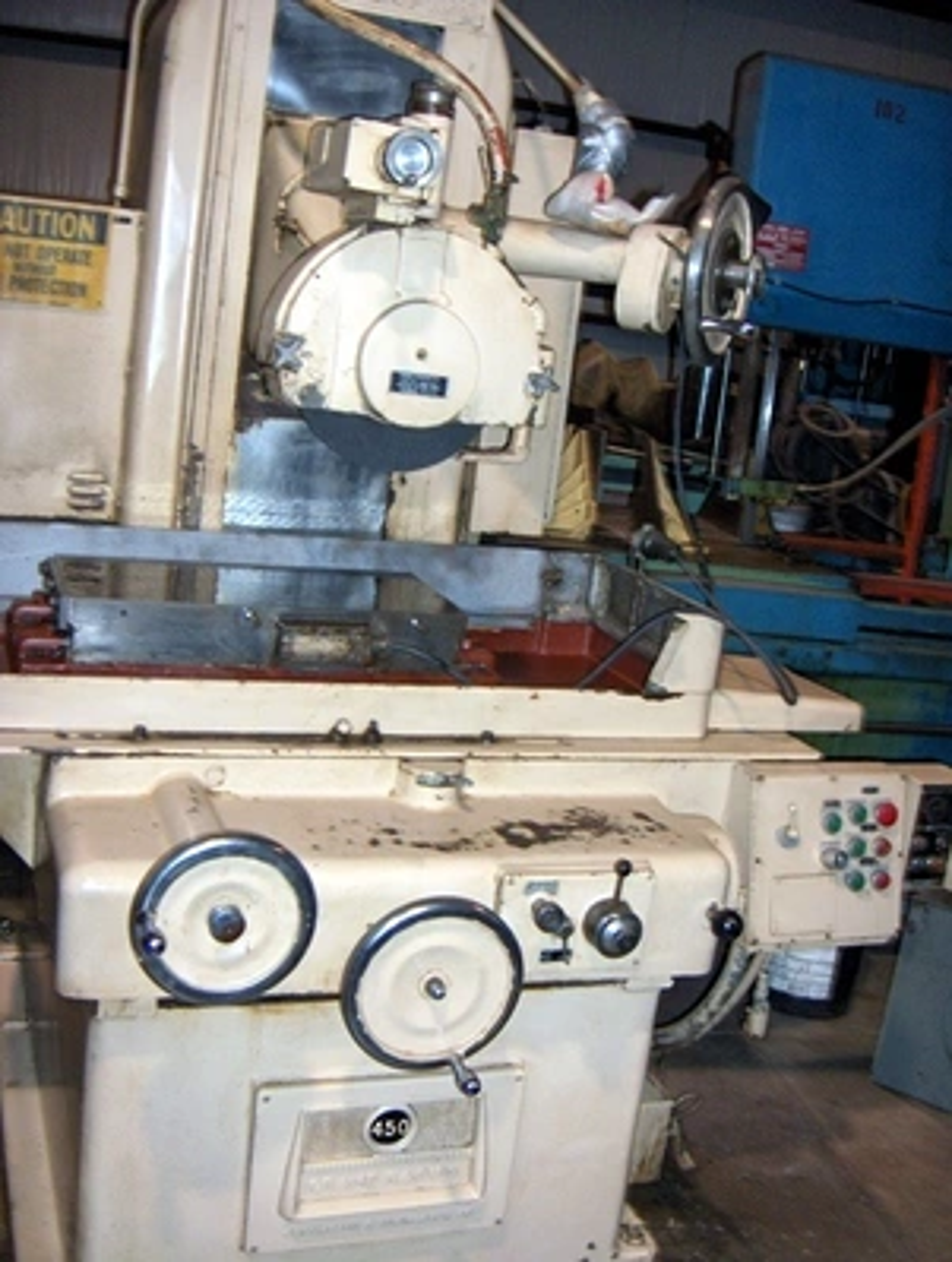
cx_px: 476
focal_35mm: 39
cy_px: 631
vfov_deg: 47.8
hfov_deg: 36.9
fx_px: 1425
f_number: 2.8
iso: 100
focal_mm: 8
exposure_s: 1/60
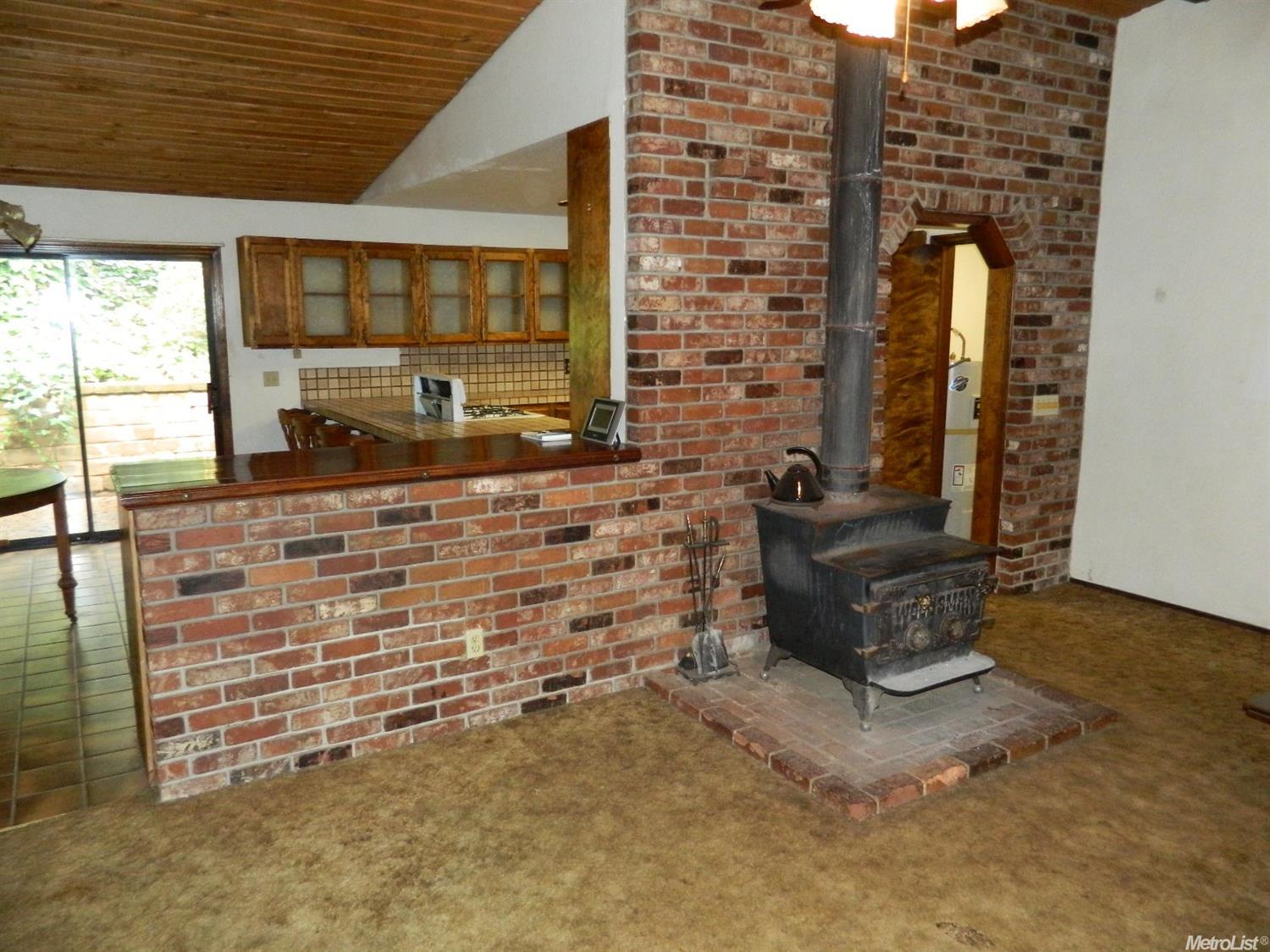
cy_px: 476
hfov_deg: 69.4
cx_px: 635
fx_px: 917
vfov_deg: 54.9
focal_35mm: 25
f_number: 3.1
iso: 400
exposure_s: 1/30
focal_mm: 4.5
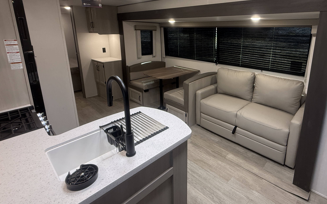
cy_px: 71
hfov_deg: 84.0
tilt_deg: -11.3
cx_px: 197
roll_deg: +0.8
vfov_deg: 58.5
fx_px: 178
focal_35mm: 20
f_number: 2.2
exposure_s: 1/80
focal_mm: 2.22
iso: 200
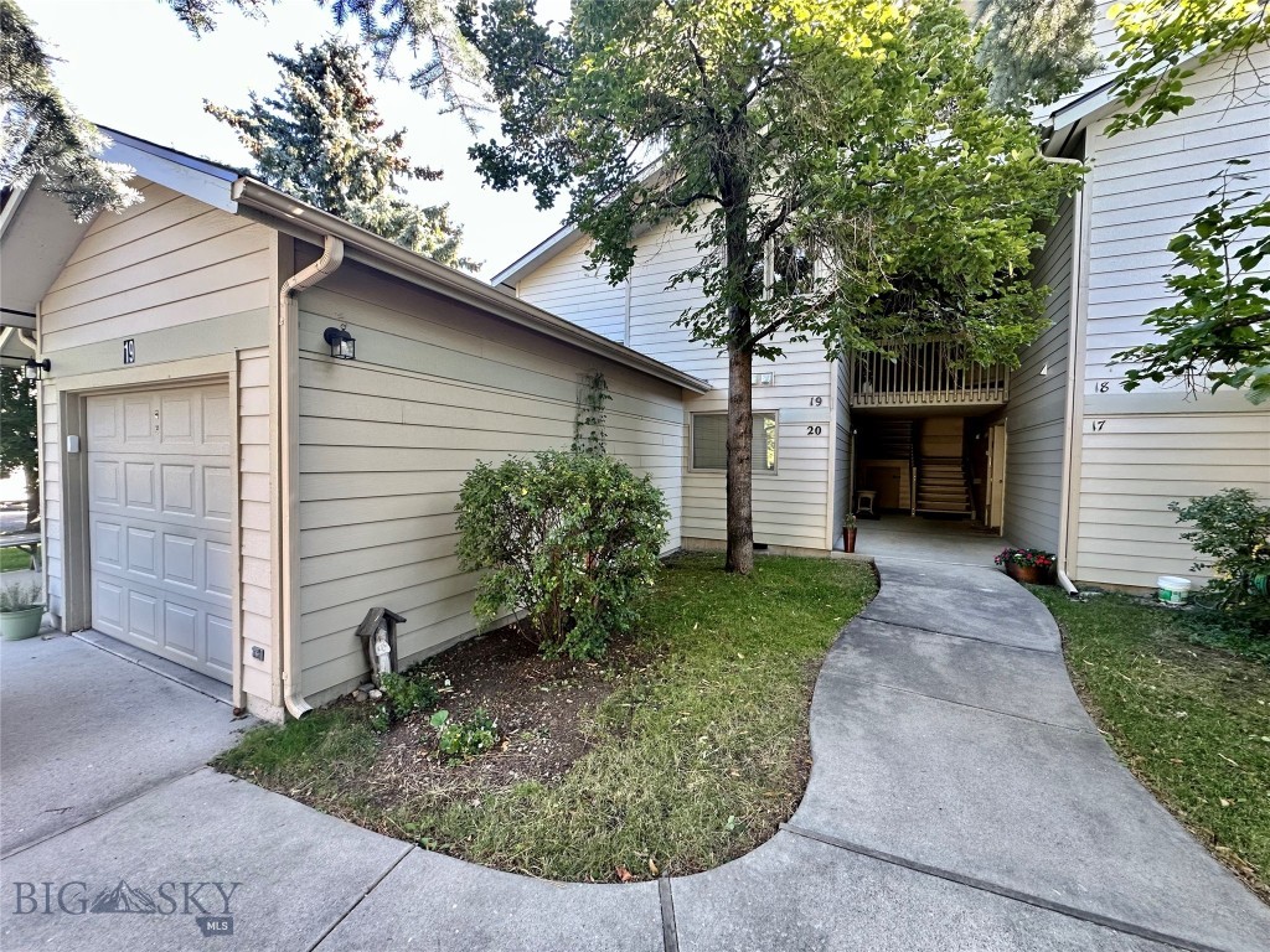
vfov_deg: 85.7
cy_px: 476
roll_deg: -1.5
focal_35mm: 14
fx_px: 514
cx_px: 635
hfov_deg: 102.1
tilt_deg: -1.3
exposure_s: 1/99
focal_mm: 2.22
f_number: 2.2
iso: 100
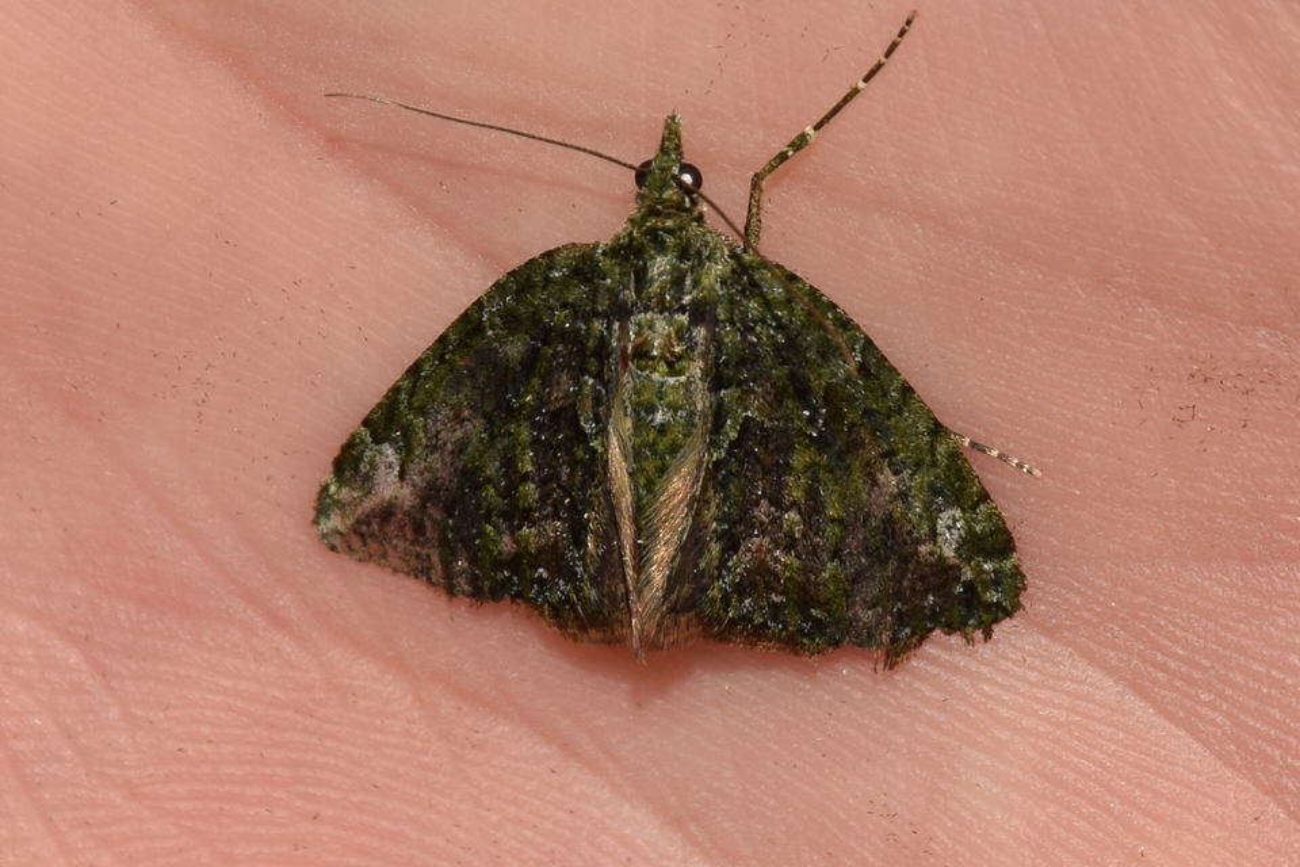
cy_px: 434
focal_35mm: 210
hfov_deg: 9.8
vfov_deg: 6.5
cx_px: 650
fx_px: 7583
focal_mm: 140
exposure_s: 1/160
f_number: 13
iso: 100
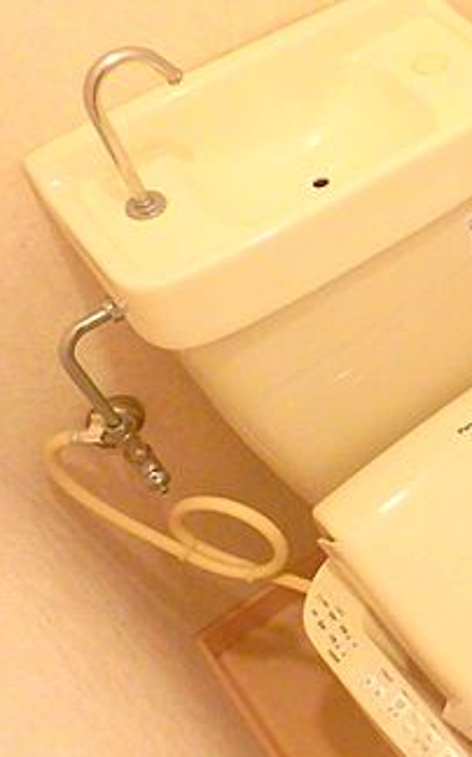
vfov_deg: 45.2
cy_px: 425
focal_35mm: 44
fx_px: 907
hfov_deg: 24.5
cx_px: 652
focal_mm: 3.7
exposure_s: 1/30
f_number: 3.5
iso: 640
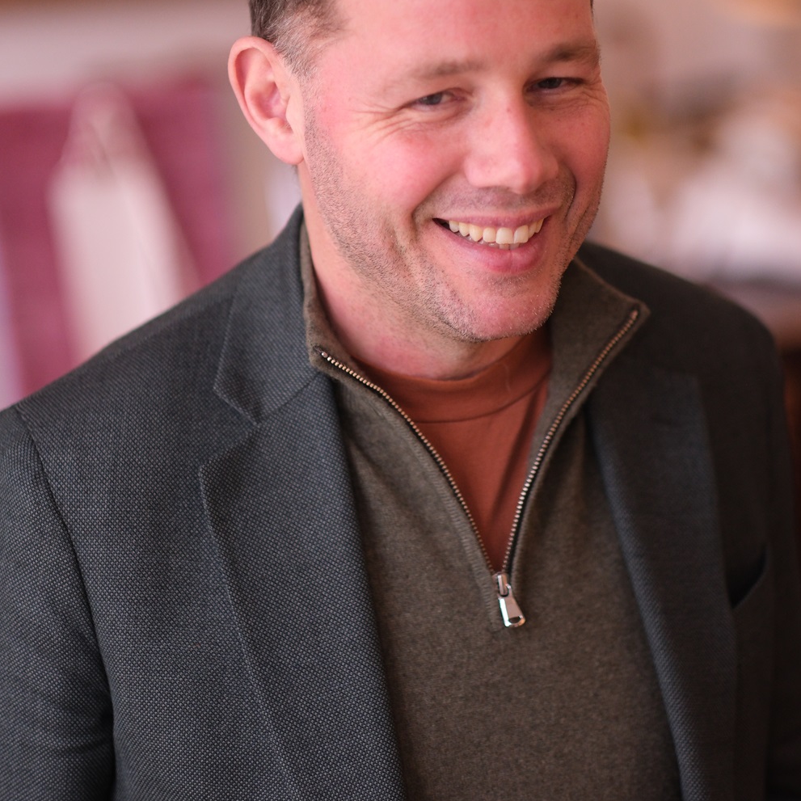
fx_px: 2827
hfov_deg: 16.1
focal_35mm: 108
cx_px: 398
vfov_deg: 16.1
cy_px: 251
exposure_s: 1/500
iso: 1000
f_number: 1.2
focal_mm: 56
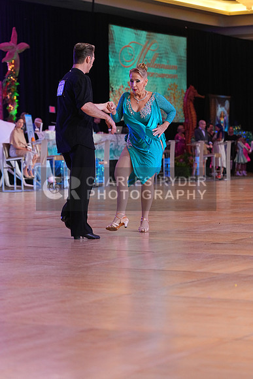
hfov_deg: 13.2
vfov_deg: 19.6
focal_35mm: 104
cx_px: 126
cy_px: 190
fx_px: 1096
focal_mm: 104
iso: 2500
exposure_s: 1/400
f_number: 4
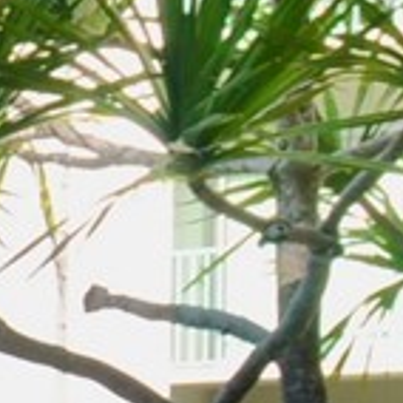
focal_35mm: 153
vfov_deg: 10.8
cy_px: 708
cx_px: -1200
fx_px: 2015
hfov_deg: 7.7
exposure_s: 1/50
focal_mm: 10
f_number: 7.1
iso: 100
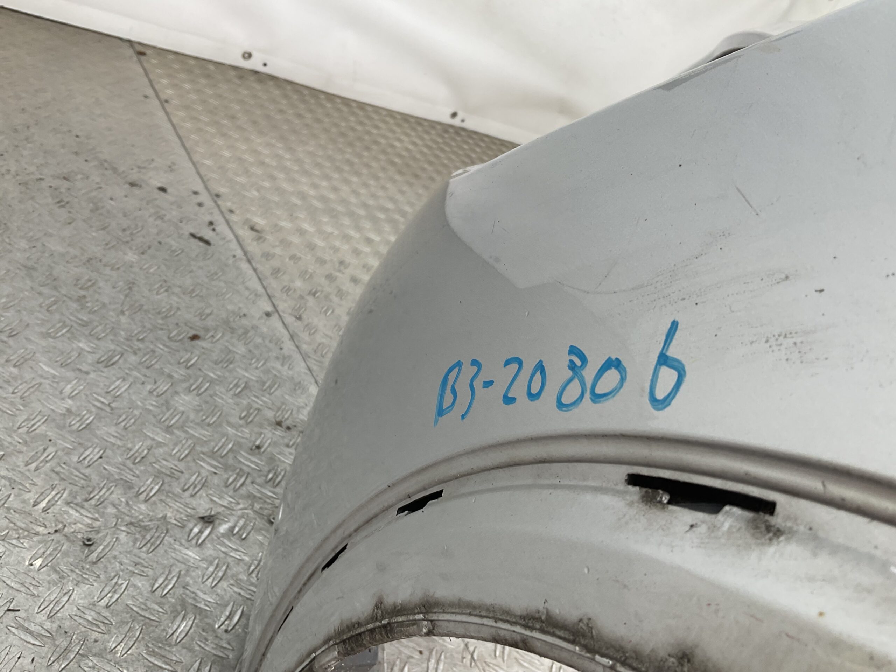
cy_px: 336
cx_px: 448
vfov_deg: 48.2
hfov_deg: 61.7
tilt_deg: -28.3
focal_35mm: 29
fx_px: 751
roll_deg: -32.5
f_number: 1.8
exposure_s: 1/121
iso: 16
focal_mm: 3
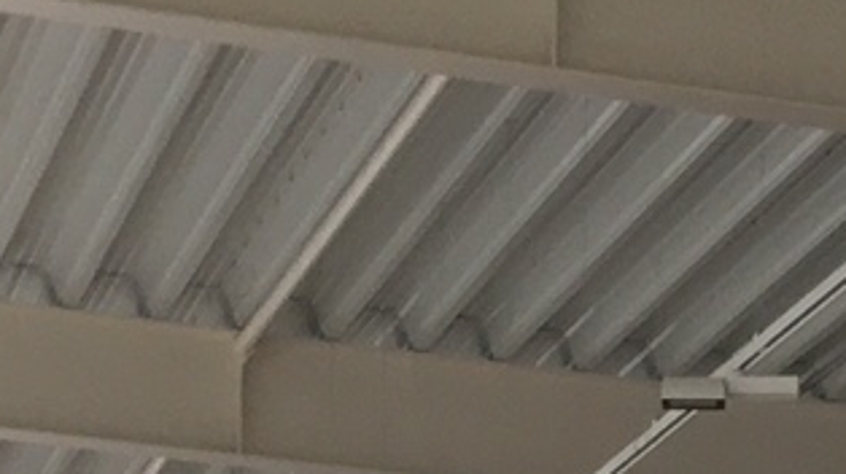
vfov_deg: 5.3
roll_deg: -1.1
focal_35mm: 203
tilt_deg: -4.5
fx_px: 4550
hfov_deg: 10.5
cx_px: 1005
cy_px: 1893
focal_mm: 4.15
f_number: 2.2
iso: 32
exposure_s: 1/100
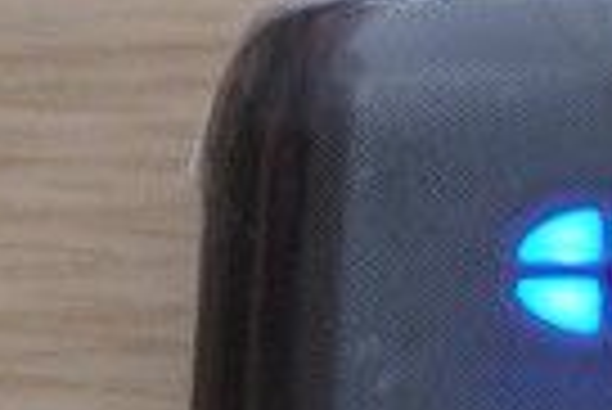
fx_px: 4209
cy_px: 266
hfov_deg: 8.3
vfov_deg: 5.6
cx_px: 596
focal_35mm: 247
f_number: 5
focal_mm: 35
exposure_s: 1/10
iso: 400
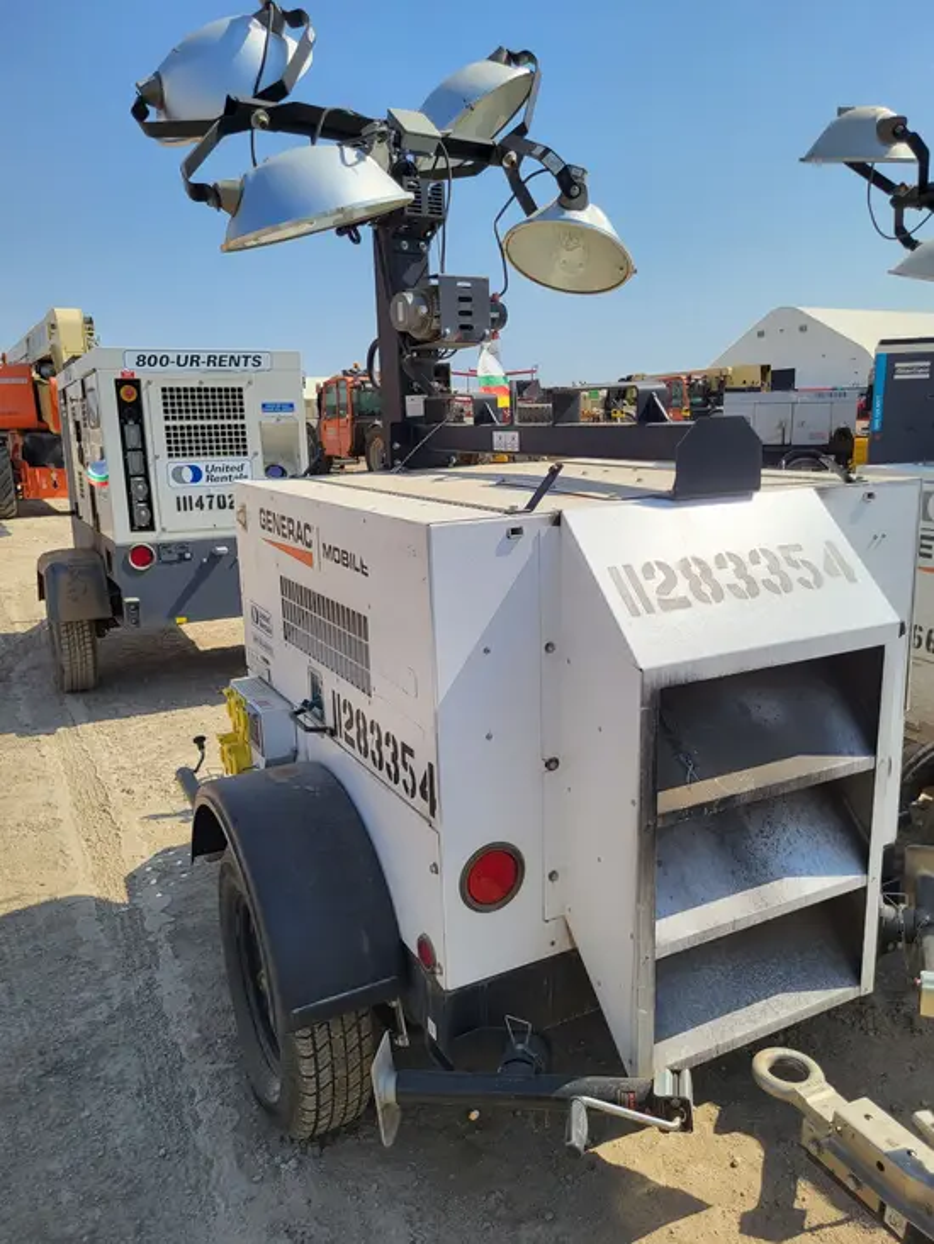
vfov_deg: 67.3
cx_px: 467
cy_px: 622
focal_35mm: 26
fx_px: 935
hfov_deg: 53.1
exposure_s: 1/2657
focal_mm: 5.4
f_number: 1.8
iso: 40
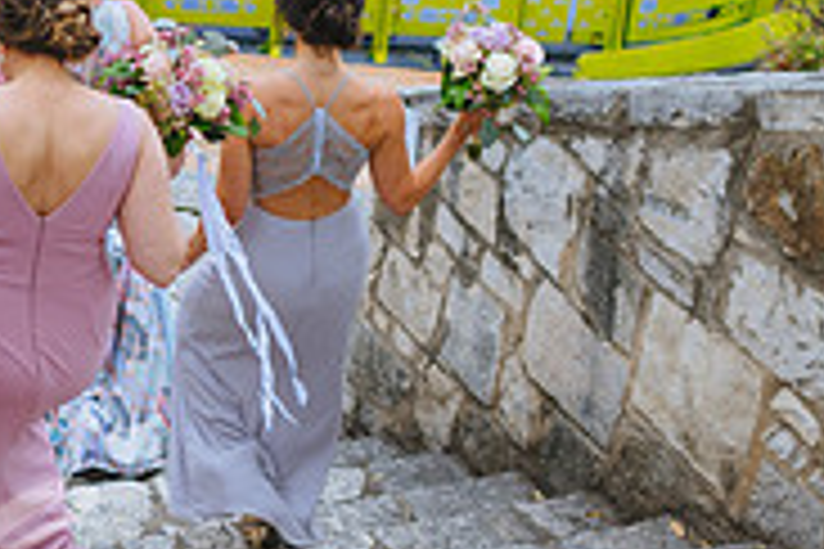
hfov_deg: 17.6
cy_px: 223
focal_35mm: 111
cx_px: -162
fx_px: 2540
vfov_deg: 12.3
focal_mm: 35
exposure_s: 1/640
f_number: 2
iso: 80
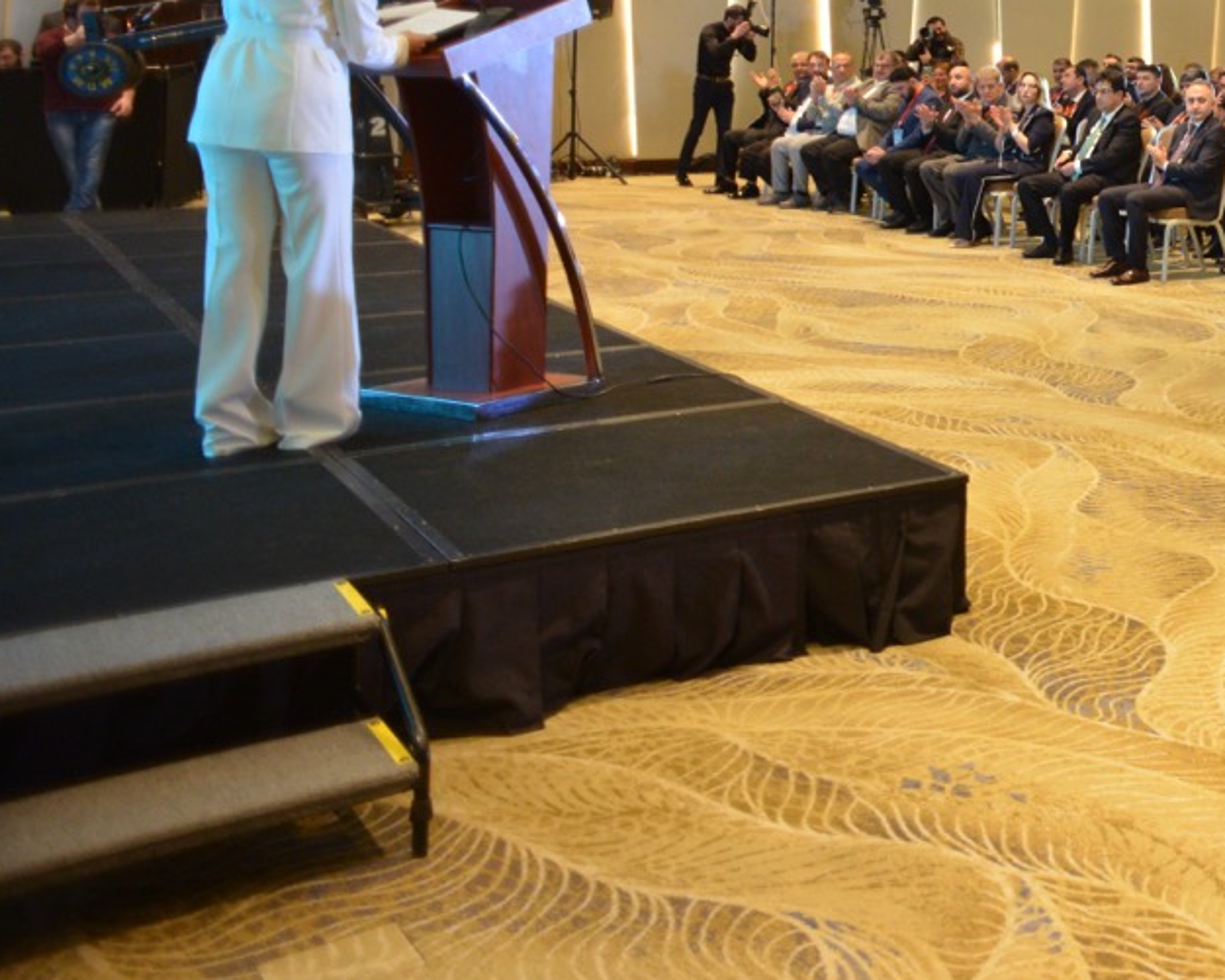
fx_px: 1741
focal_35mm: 48
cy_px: 78
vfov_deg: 30.0
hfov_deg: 31.1
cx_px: 1552
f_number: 3.2
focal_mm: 20
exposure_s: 1/60
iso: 1600
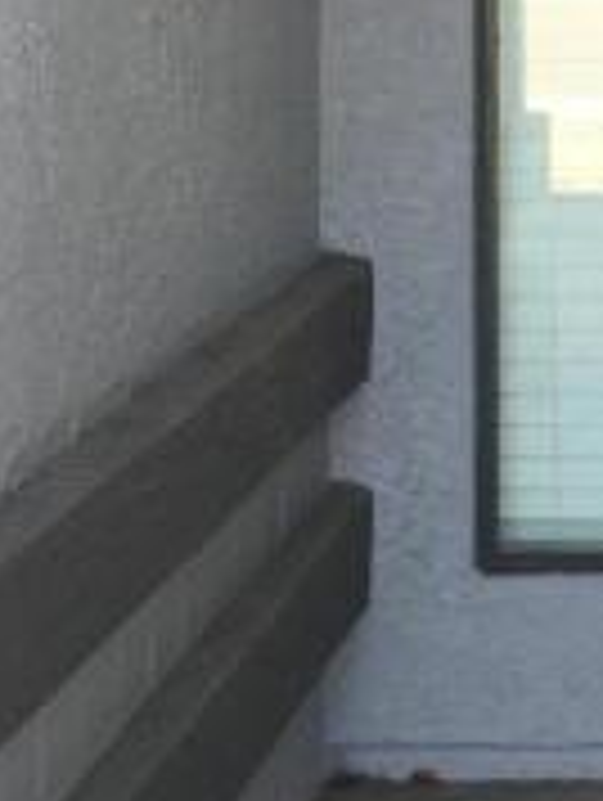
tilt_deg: -0.7
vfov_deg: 15.4
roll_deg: +0.1
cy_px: -50
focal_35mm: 125
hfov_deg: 11.4
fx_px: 2896
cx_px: 922
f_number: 2.2
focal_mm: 4.15
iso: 50
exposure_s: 1/120
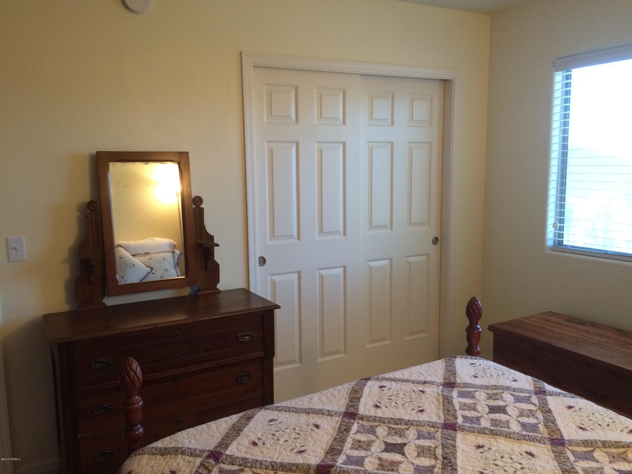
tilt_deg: -8.2
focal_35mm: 29
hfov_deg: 61.7
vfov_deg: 48.2
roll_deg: +1.9
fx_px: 529
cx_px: 316
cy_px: 237
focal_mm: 4.15
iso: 200
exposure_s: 1/30
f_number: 2.2
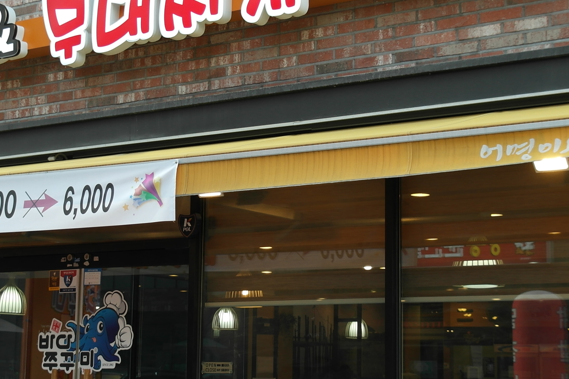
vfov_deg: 18.2
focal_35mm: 75
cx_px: 233
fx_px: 1185
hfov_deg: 26.9
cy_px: 168
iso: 100
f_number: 3.5
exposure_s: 1/80
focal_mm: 20
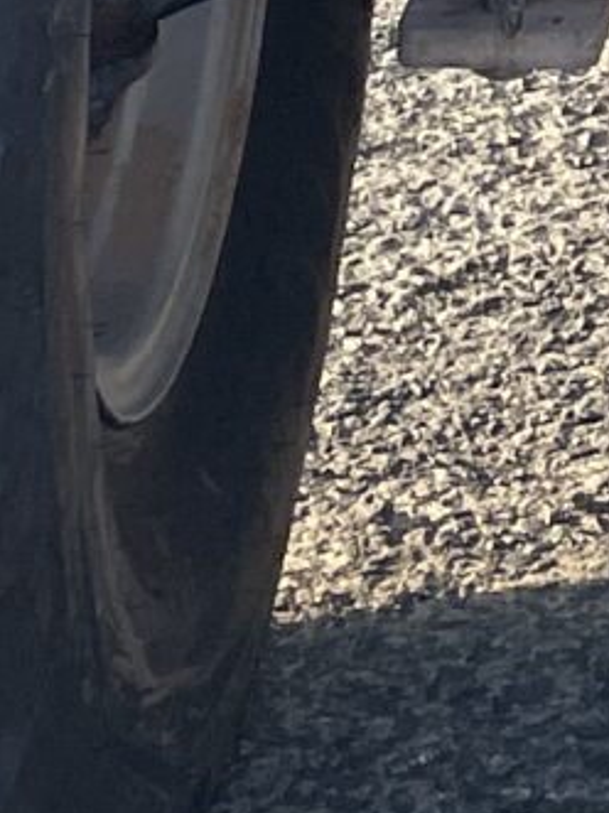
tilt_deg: -1.4
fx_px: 4718
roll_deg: +3.8
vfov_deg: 8.1
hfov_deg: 7.1
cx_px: 1213
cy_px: -1827
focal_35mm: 201
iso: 32
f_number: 1.6
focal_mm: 4.2
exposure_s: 1/801
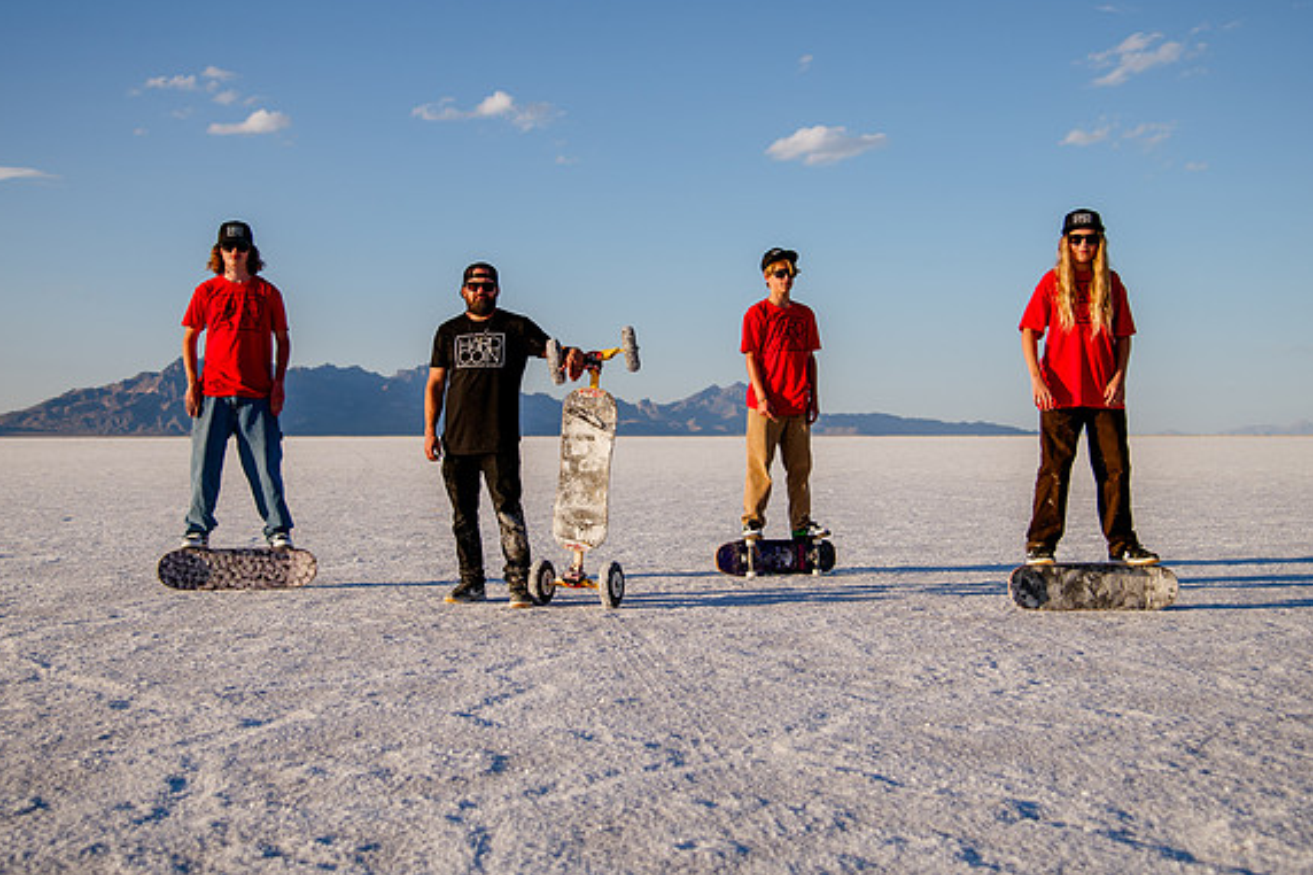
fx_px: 1750
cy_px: 358
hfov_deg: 41.1
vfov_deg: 28.0
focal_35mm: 48
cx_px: 632
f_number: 4
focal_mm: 40
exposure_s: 1/2000
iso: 200
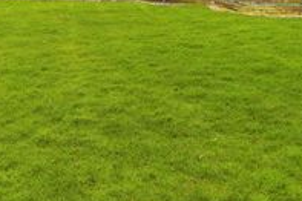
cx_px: 95
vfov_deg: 29.8
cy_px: -42
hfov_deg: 49.6
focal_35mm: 38
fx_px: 319
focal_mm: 10
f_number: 8
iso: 500
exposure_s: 1/400
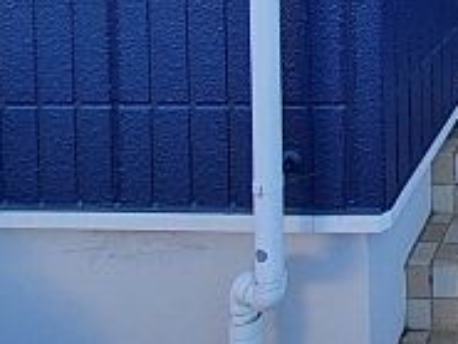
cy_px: -161
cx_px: 592
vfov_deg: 25.2
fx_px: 596
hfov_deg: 32.2
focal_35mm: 45
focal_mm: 2.2
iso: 50
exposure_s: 1/247
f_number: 2.2
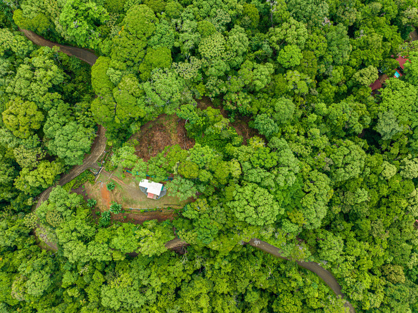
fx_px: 290
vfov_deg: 56.8
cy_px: 156
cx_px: 209
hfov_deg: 71.6
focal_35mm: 24
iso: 100
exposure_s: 1/240
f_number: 2.8
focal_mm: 12.29
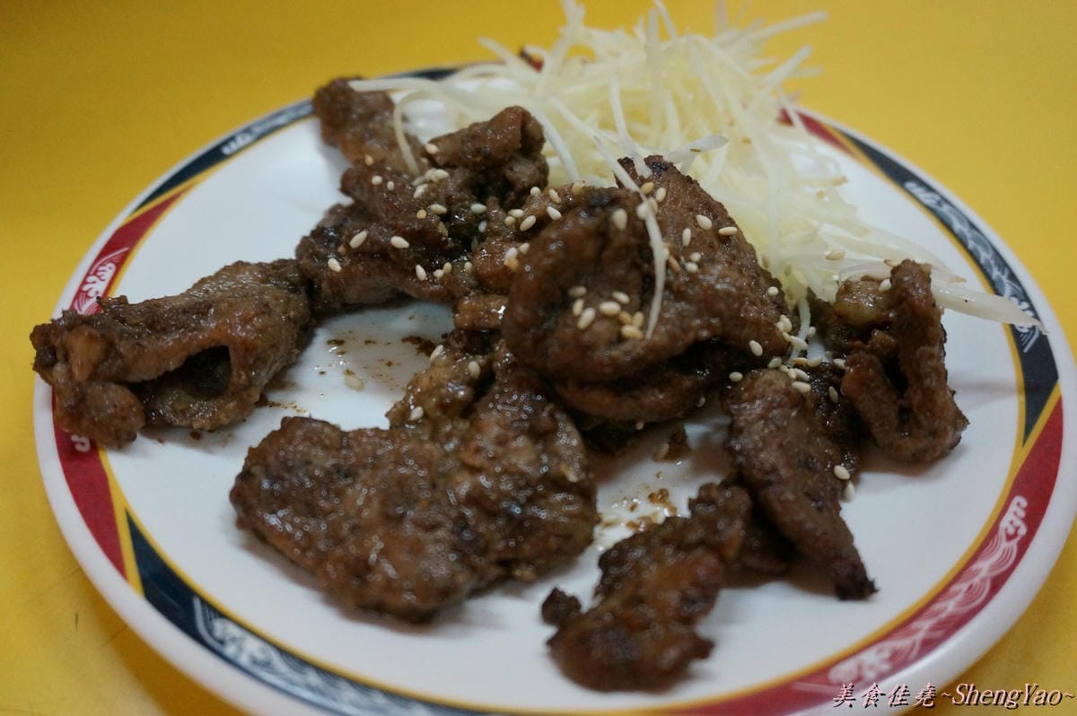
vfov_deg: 36.8
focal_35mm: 36
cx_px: 538
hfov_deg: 53.2
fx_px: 1076
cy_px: 358
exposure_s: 1/160
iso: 3200
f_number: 4.5
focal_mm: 24
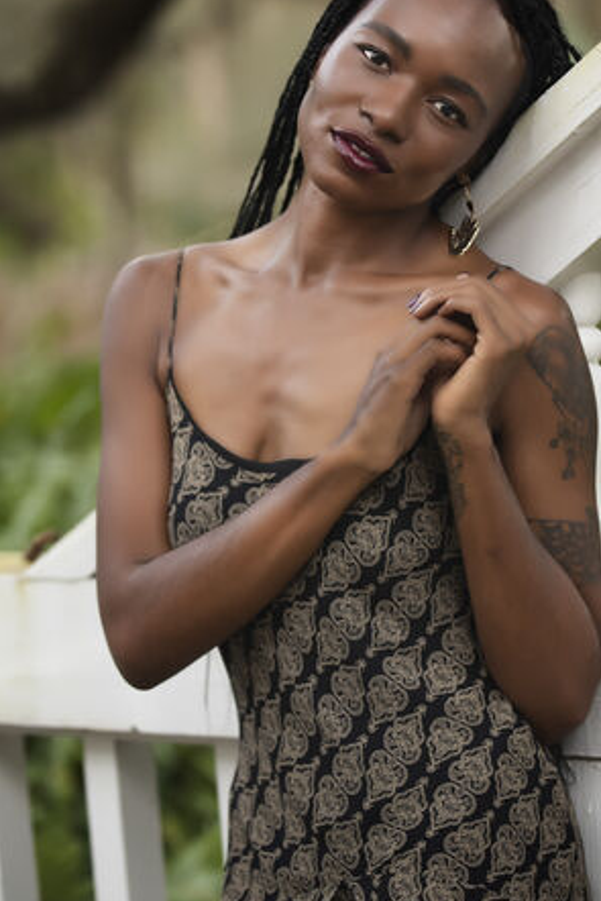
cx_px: 363
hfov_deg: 9.2
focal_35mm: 150
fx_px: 3753
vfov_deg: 13.7
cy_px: 459
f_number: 3.2
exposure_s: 1/160
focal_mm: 105
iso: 800
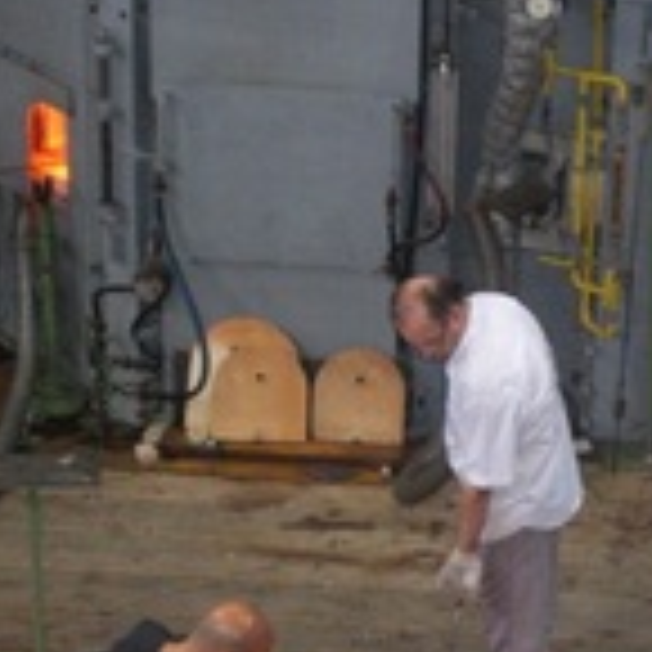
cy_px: 373
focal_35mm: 124
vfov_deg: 14.1
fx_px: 2642
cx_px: 558
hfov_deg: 14.0
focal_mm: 8.44
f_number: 3.6
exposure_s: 1/60
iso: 200
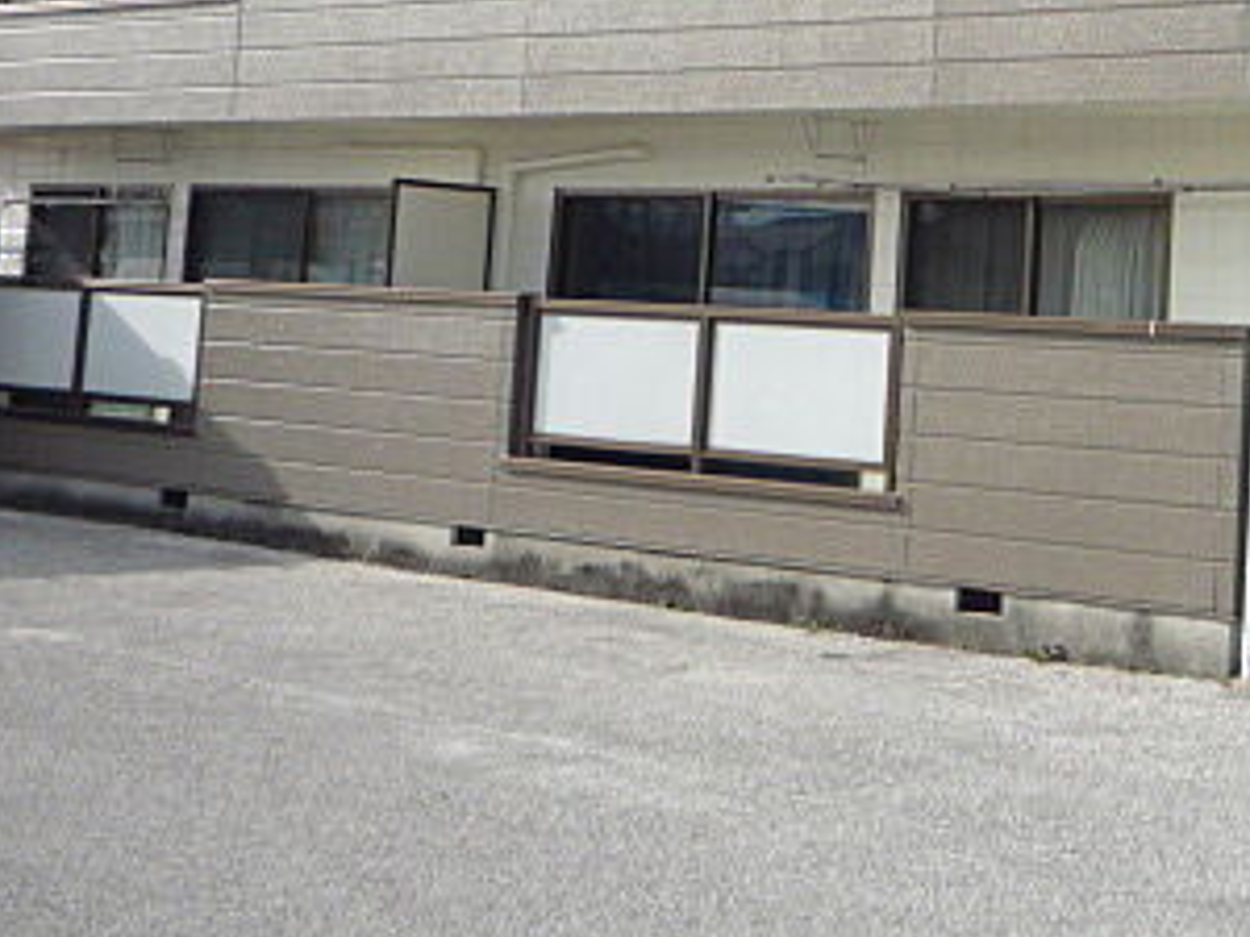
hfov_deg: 28.9
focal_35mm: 64
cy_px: 83
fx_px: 2311
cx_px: 1150
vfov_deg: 22.3
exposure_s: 1/500
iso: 100
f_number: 3.5
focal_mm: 4.4
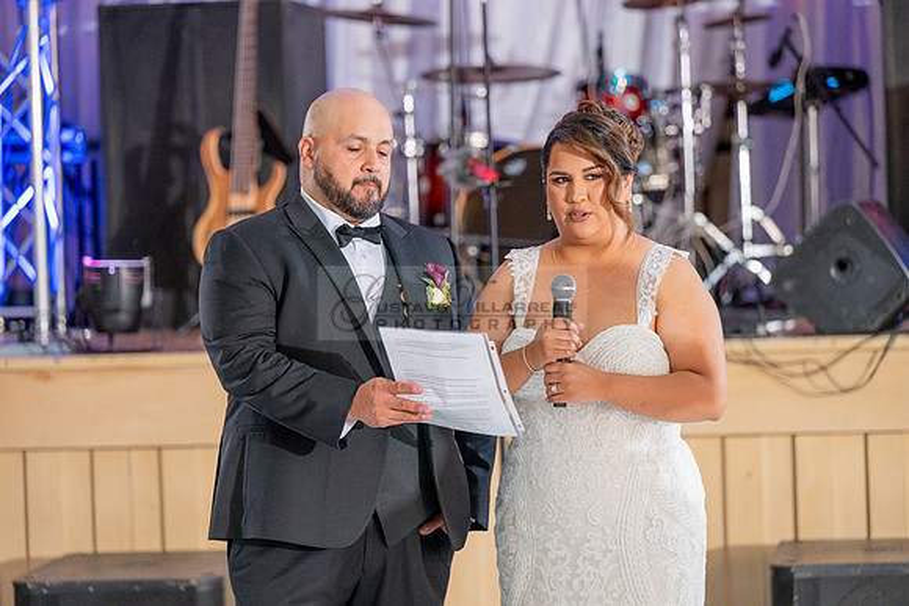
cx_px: 454
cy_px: 303
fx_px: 3409
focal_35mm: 135
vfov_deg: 10.2
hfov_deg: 15.2
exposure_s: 1/200
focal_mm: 135
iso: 1600
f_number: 3.2
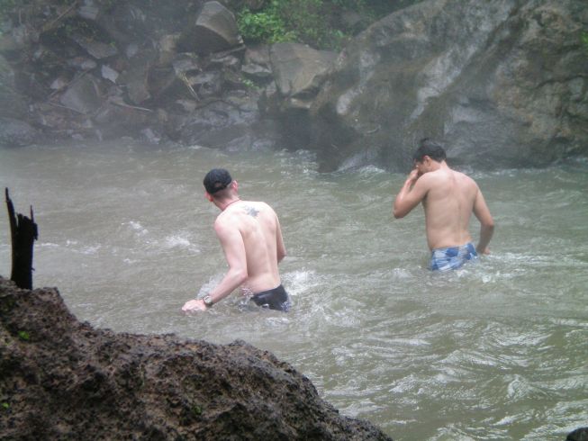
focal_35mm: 114
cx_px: 294
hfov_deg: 17.3
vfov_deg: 13.0
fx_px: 1937
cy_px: 220
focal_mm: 18.9
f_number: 5.9
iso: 200
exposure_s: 1/125
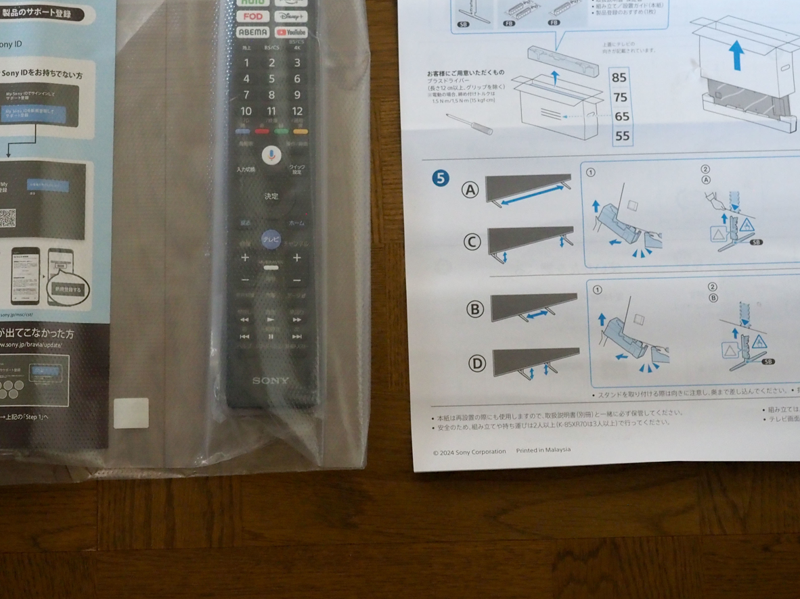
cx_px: 305
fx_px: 1802
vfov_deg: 18.8
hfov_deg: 25.0
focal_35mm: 78
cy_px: 143
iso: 1600
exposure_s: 1/80
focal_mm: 24
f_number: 3.5
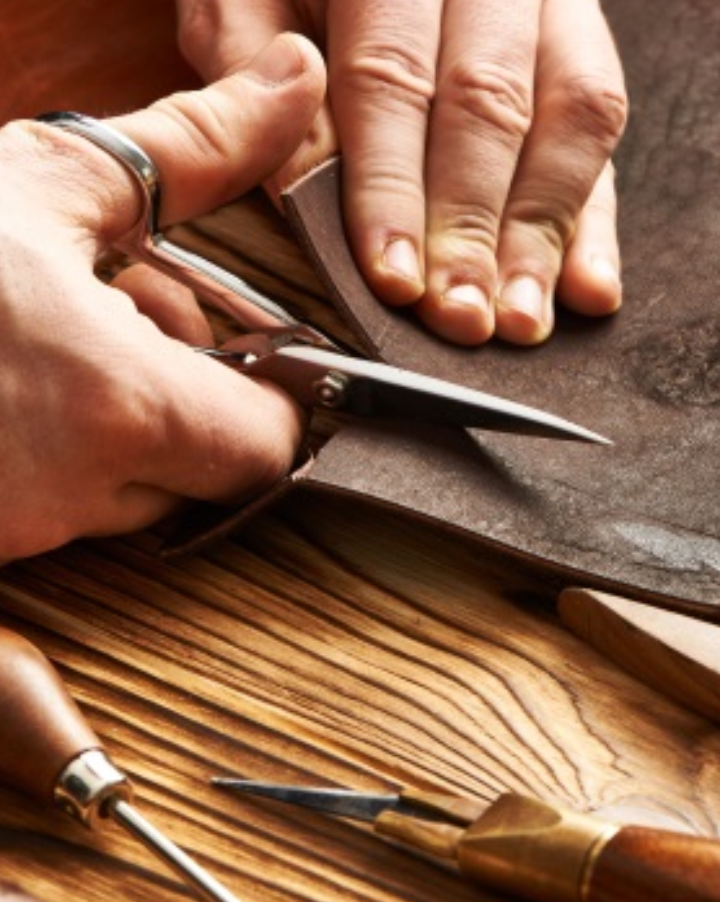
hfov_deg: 9.1
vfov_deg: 11.4
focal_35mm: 170
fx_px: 4532
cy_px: 480
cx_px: 324
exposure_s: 1/160
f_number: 13
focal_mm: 105
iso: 100
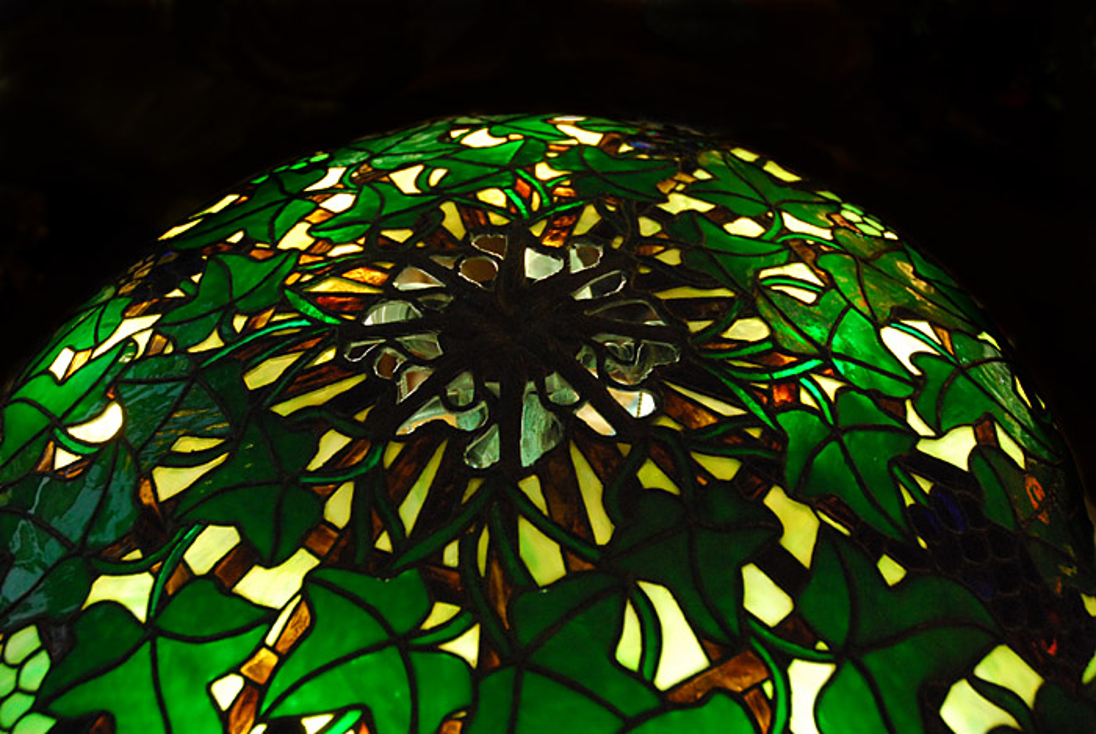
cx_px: 548
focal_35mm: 36
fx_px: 1098
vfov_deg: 37.0
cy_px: 367
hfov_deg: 53.1
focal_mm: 24
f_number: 3.8
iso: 1600
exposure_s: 1/40
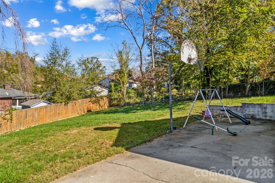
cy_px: 92
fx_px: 168
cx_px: 138
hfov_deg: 78.6
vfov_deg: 57.2
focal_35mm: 22
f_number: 2.8
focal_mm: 8.38
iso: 100
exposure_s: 1/500
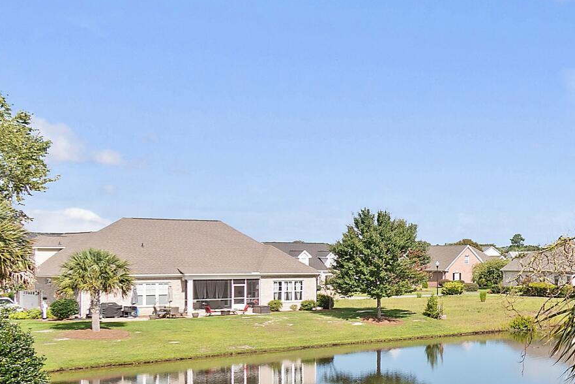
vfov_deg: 26.3
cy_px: 263
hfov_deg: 26.7
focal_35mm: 51
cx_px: 880
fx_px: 815
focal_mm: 10
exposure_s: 1/125
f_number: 5.6
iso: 100
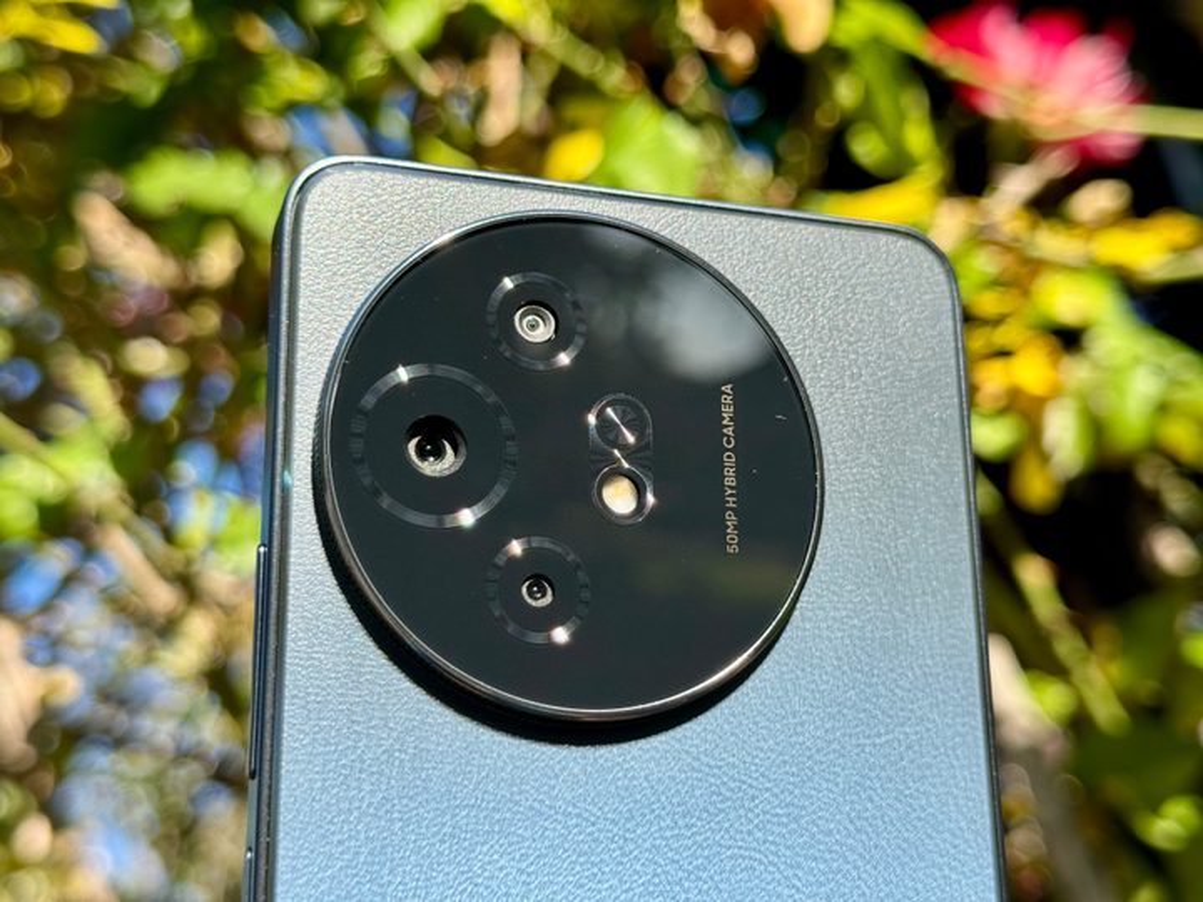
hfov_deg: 39.7
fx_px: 1668
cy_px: 451
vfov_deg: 30.3
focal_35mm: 48
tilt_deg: +33.7
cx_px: 602
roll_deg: +6.0
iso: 64
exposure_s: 1/1263
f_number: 1.78
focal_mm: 6.76
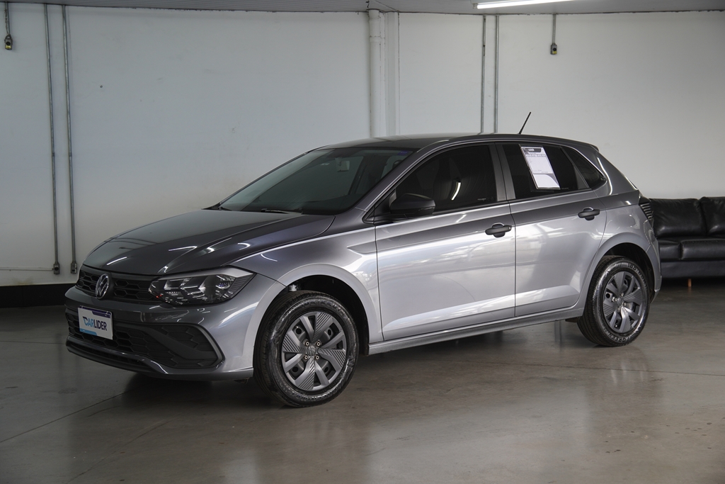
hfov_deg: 40.0
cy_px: 242
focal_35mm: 50
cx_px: 362
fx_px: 997
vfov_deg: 27.3
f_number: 3.2
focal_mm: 33
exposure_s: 1/60
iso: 200
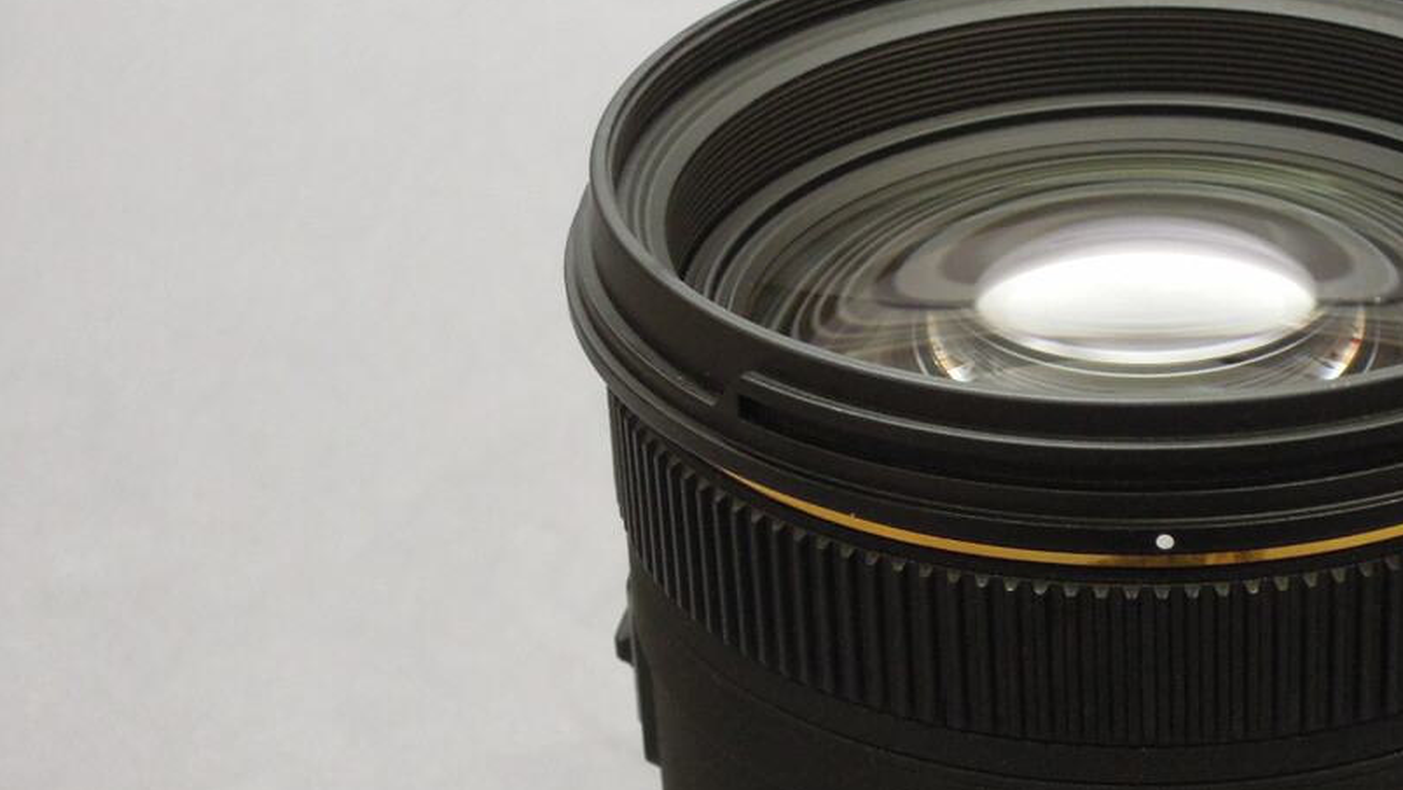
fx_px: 4242
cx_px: 1017
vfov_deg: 10.6
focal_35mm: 114
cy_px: 594
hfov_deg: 18.7
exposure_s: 1/25
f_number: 4
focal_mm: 12.5
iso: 500
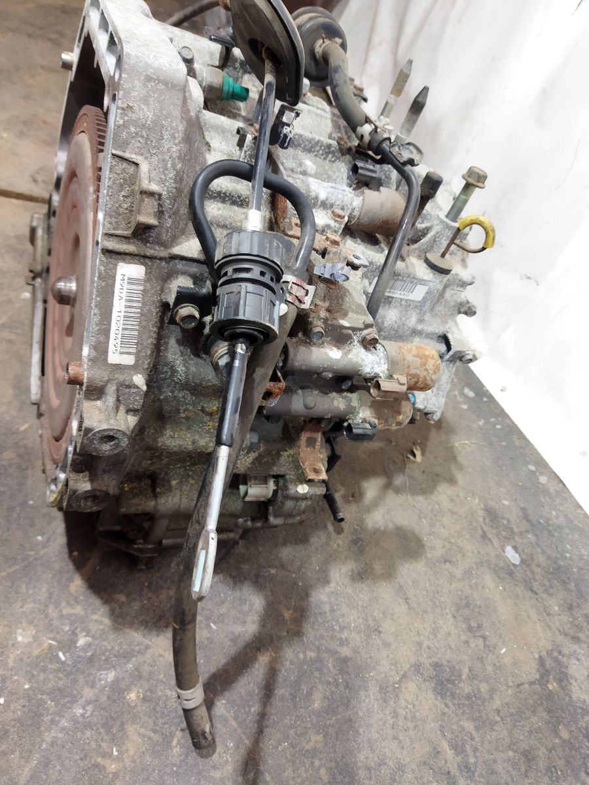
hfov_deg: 51.4
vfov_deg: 65.3
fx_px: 613
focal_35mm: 27
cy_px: 392
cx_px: 294
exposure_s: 1/25
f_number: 1.79
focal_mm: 4.71
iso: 231
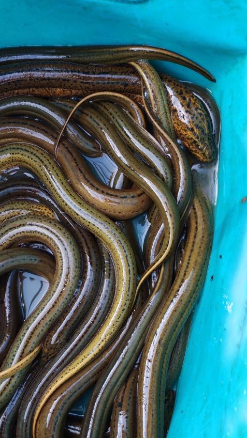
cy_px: 255
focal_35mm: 37
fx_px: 431
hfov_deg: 31.1
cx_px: 45
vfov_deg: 53.7
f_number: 1.95
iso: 64
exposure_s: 1/100
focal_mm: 5.52
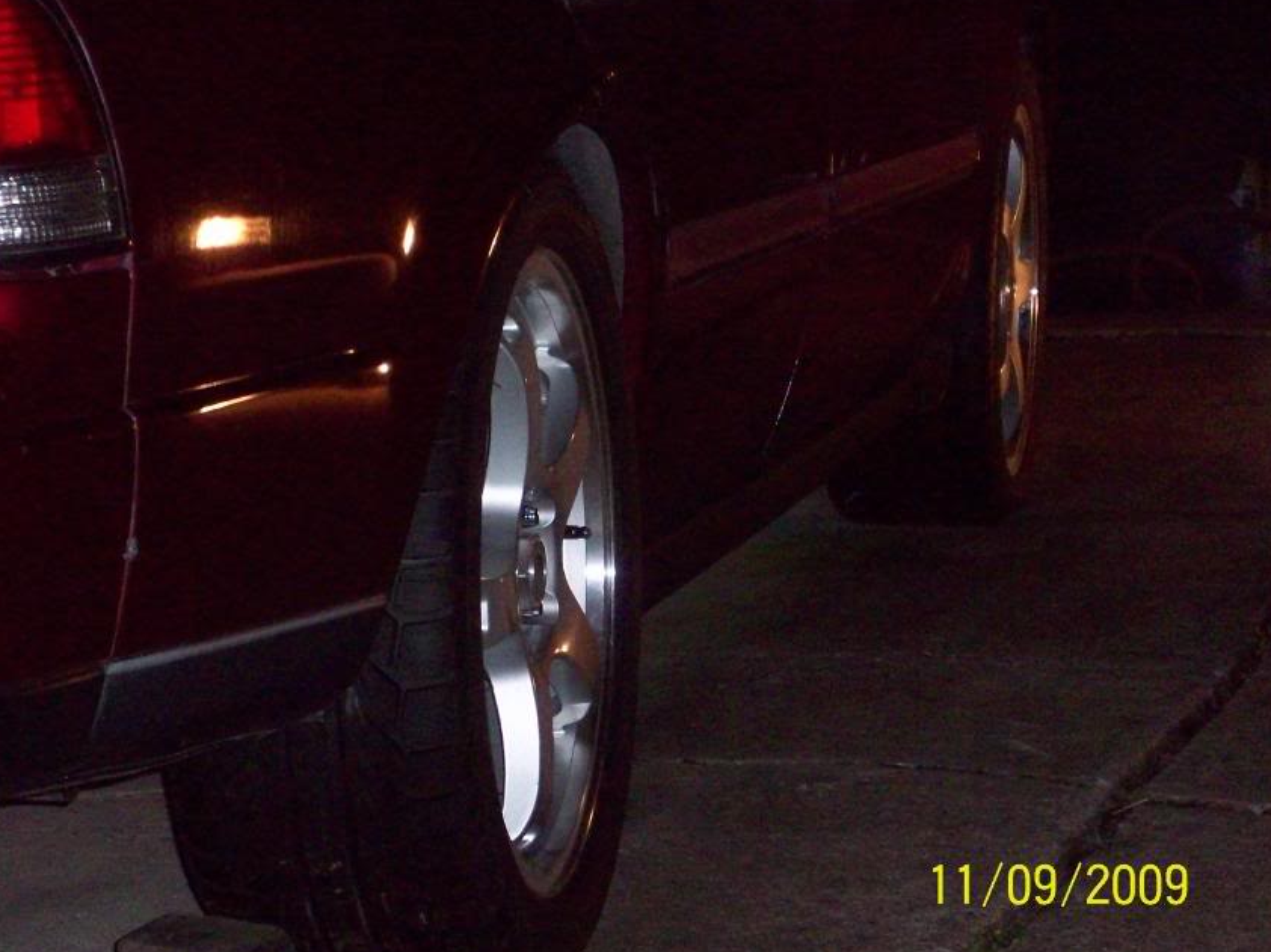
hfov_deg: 14.6
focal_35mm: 135
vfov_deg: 11.0
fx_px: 4955
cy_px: 415
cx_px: 527
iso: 400
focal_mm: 18.6
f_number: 5.2
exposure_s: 1/90.2
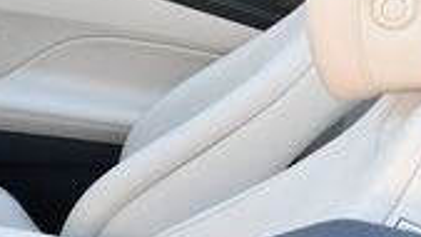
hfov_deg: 14.2
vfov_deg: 8.4
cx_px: -189
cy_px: 314
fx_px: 1596
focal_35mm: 143
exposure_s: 1/250
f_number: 4
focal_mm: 18
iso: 400
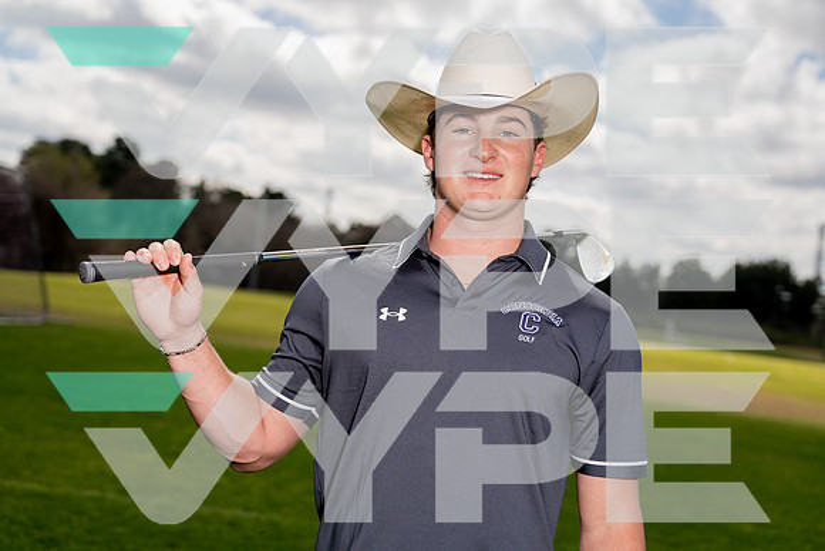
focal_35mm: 62
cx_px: 412
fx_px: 1421
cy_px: 276
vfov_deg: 21.9
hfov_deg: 32.4
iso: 100
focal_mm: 62
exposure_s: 1/1000
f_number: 4
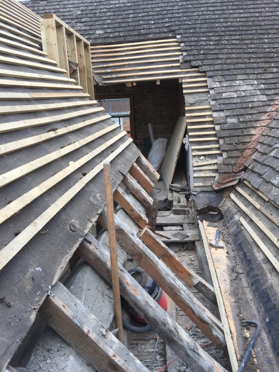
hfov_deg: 48.2
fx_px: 312
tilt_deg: -14.0
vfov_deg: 61.7
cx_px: 140
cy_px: 186
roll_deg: +3.4
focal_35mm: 29
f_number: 2.2
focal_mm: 4.15
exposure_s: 1/107
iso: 32
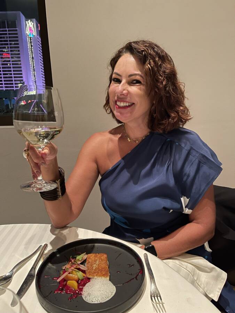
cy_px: 156
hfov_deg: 53.1
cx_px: 118
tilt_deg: -13.7
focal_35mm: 26
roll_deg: +1.6
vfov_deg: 67.3
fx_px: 235
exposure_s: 1/24
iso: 1000
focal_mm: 5.1
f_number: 1.6
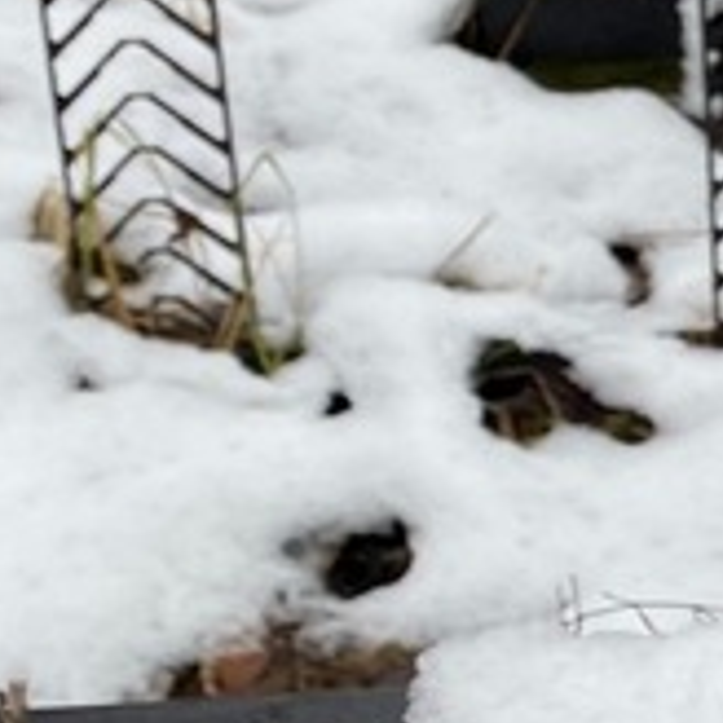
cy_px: 198
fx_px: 2647
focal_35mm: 112
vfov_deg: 15.5
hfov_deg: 12.8
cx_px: 1605
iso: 32
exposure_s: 1/185
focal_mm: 4.25
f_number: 1.8
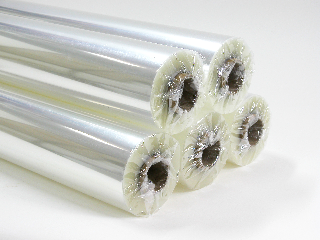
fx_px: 684
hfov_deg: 26.3
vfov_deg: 19.9
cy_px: 120
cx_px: 160
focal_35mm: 74
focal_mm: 18.8
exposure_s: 1/8
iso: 100
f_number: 4.2
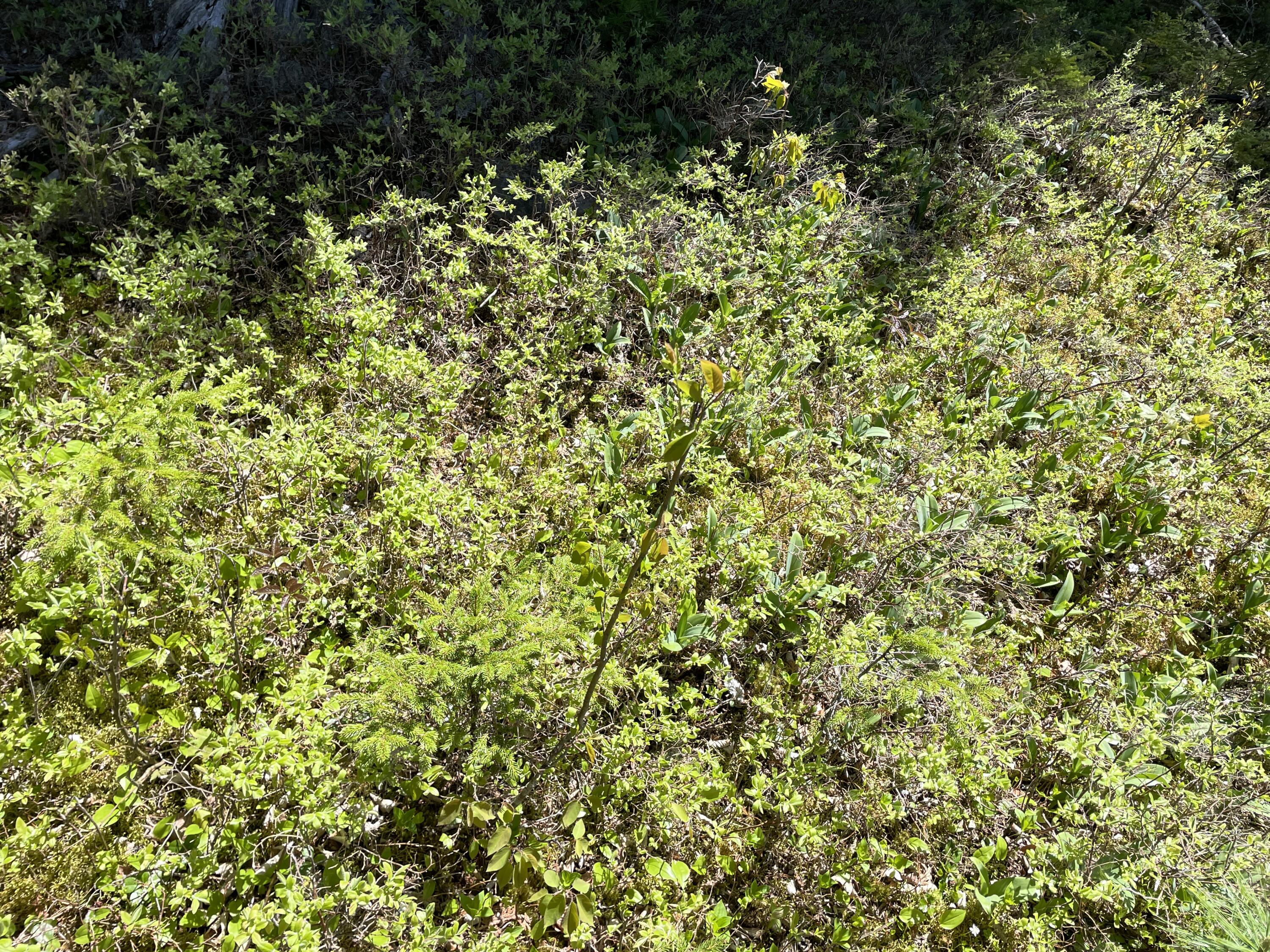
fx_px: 954
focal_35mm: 26
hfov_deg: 67.3
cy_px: 476
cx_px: 635
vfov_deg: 53.1
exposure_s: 1/1667
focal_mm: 4.2
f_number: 1.6
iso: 32
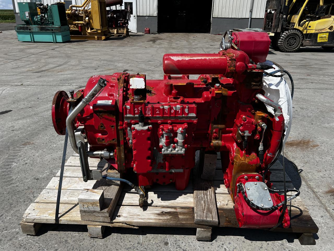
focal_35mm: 26
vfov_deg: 53.1
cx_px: 167
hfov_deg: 67.3
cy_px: 126
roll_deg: -0.8
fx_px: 251
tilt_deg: -24.4
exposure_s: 1/4831
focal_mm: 5.7
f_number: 1.5
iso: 50
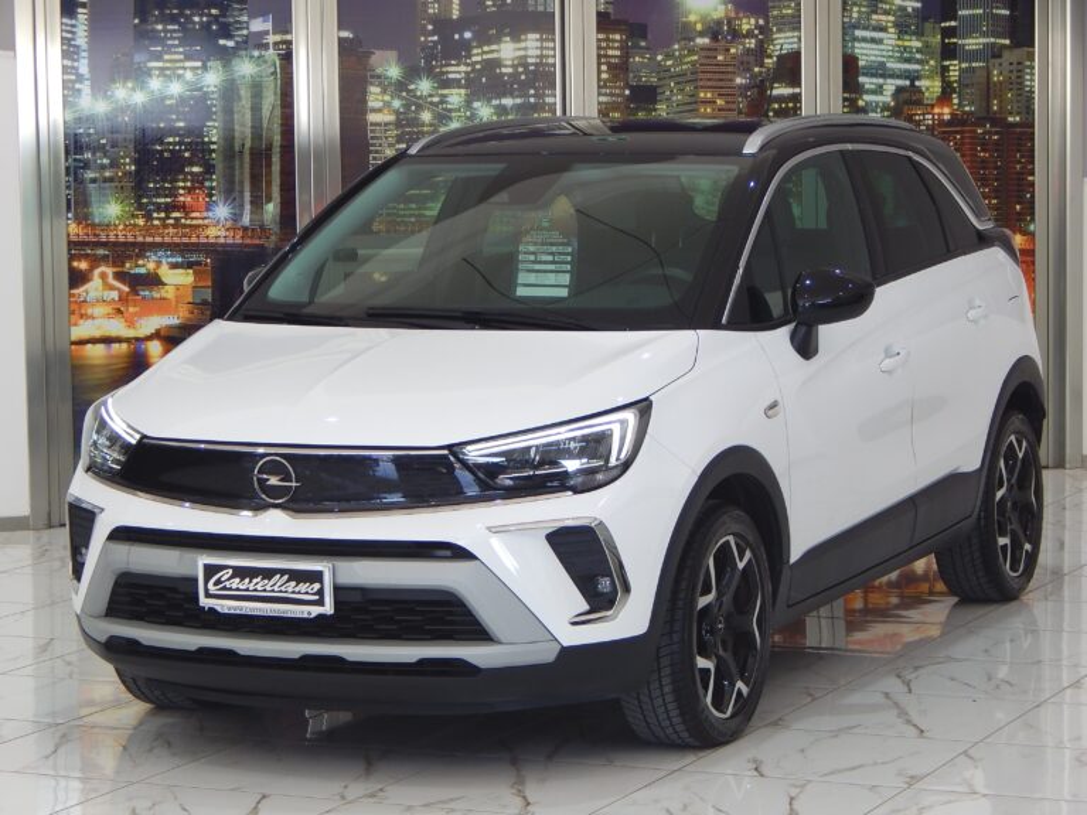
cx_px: 544
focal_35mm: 104
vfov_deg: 14.2
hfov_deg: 18.9
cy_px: 408
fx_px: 3266
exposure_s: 1/40
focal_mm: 18.7
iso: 125
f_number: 4.5
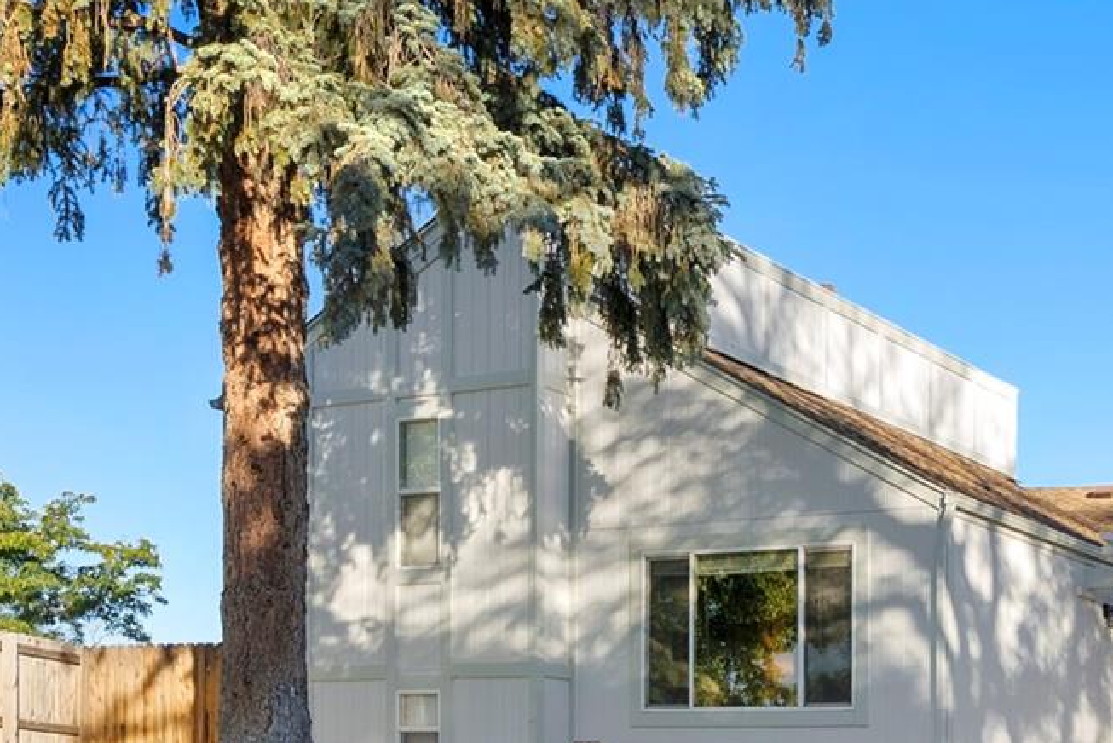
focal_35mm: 49
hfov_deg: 35.6
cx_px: 1164
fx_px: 1516
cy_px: 556
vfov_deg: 27.2
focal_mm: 20
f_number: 8
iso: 125
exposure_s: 1/60
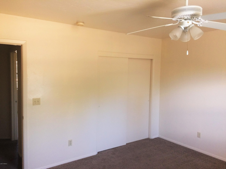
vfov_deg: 48.2
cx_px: 113
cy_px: 84
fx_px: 189
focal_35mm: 29
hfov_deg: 61.7
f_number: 2.2
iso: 160
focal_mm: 4.15
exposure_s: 1/30
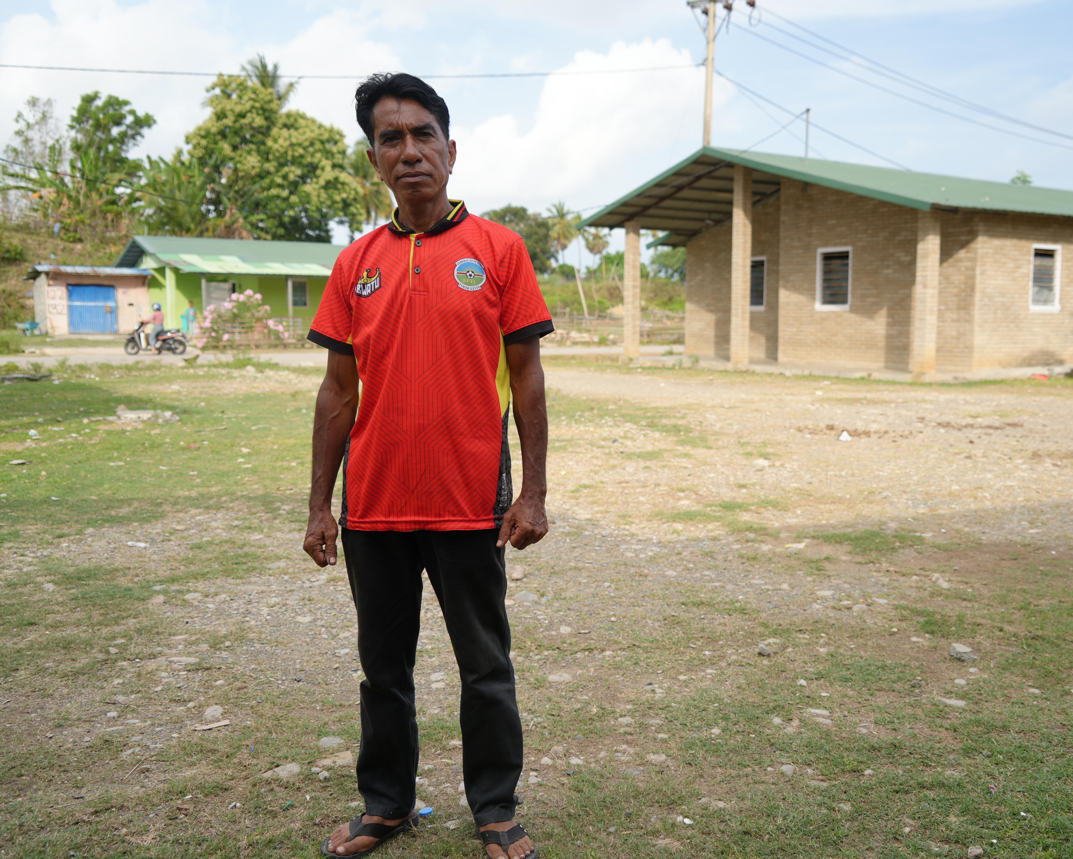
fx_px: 1080
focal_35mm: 34
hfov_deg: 52.5
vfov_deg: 43.4
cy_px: 429
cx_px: 644
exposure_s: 1/400
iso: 100
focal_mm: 30
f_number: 4.5
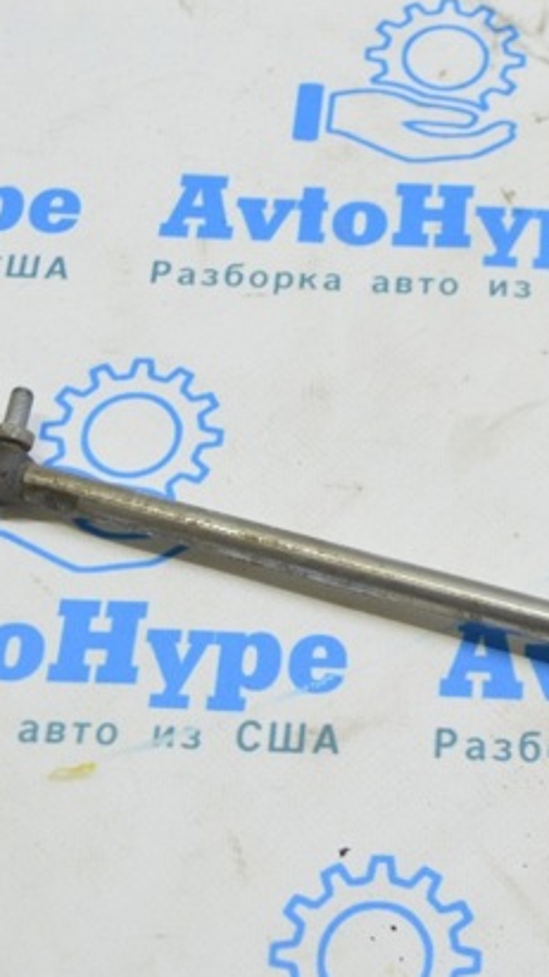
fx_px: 1834
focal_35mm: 71
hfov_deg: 16.7
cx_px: 528
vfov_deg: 29.8
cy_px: 479
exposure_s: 1/20
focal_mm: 29
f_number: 5.6
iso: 400
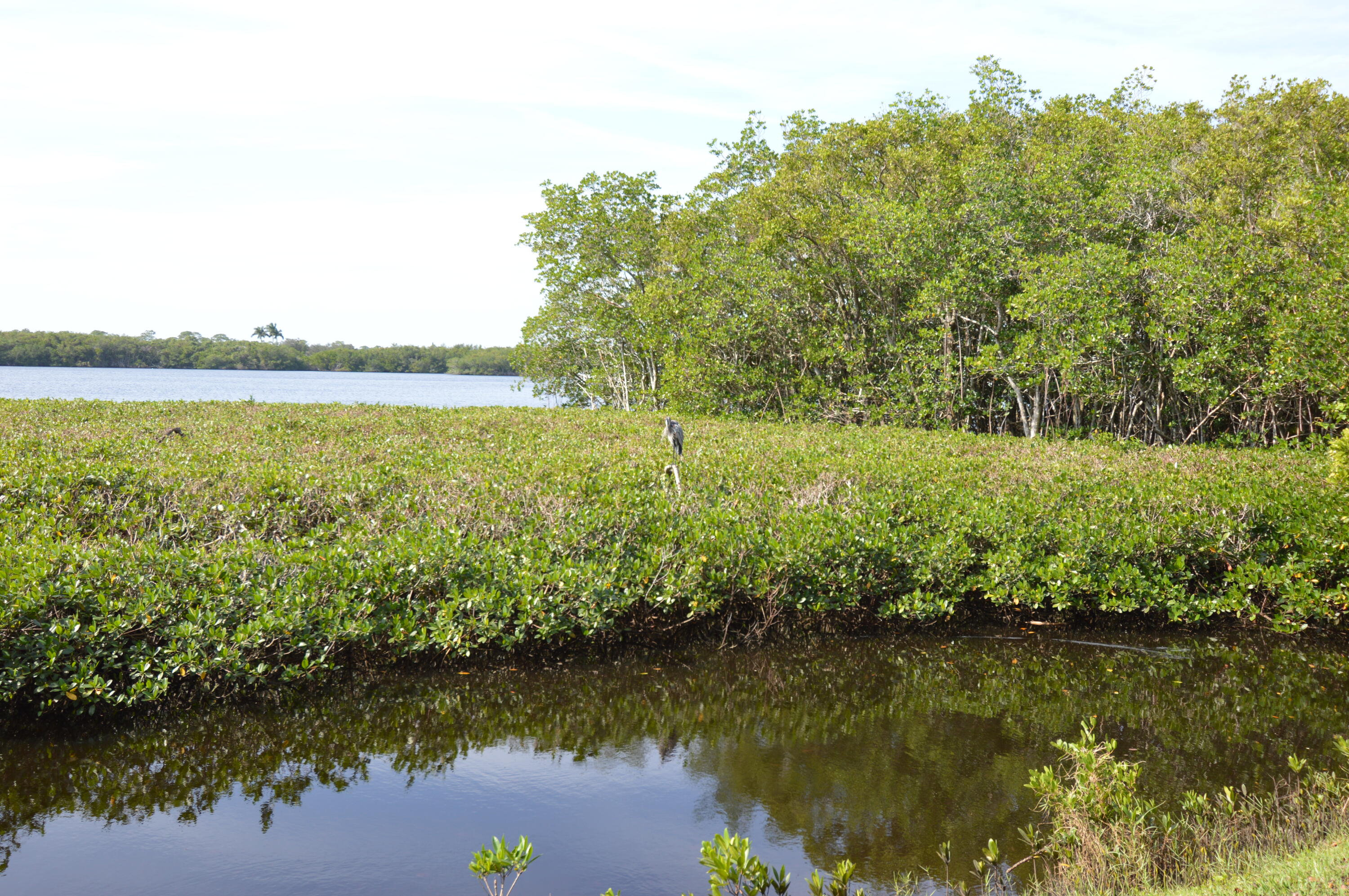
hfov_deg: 53.2
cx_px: 674
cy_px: 448
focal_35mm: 36
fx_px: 1348
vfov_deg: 36.8
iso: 100
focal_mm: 24
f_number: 6.3
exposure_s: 1/160
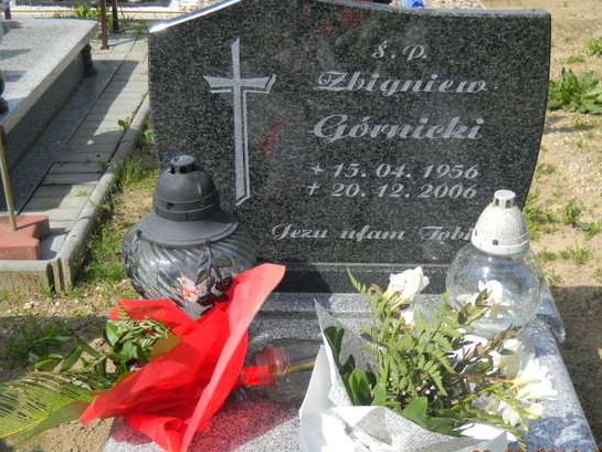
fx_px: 939
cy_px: 250
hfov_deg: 35.5
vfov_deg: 27.0
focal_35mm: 54
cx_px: 335
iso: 80
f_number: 8.3
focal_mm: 8.3
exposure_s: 1/145
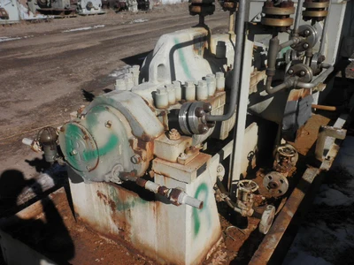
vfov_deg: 40.7
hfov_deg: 52.6
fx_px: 358
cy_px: 132
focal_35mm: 35
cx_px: 177
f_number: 9.1
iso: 64
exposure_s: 1/250
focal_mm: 6.1
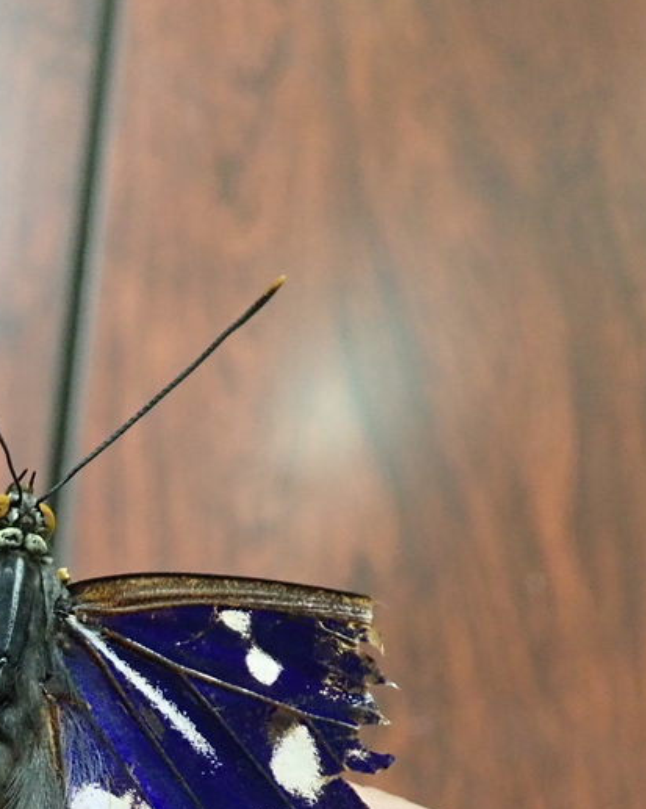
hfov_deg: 21.7
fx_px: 1627
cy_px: 767
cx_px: 17
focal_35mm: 68
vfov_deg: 26.7
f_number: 2.3
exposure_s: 1/80
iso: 800
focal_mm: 5.5
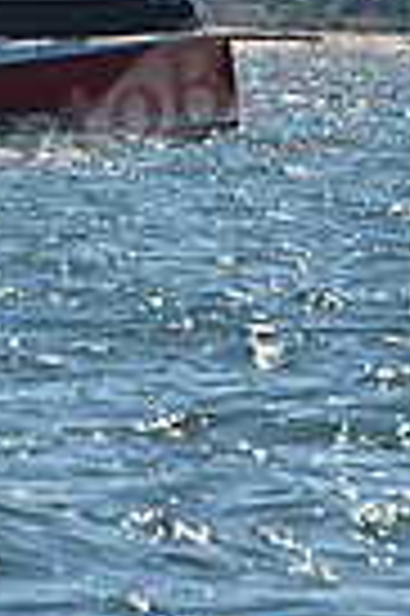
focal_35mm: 698
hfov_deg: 2.0
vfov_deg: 2.9
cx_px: -354
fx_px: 11953
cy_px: -531
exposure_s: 1/1250
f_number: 8
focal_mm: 165
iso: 320
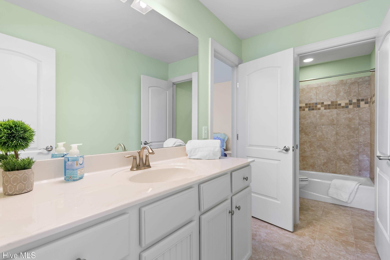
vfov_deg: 73.7
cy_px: 129
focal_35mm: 16
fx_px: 173
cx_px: 184
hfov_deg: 96.6
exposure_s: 1/4
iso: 100
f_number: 4.5
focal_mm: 10
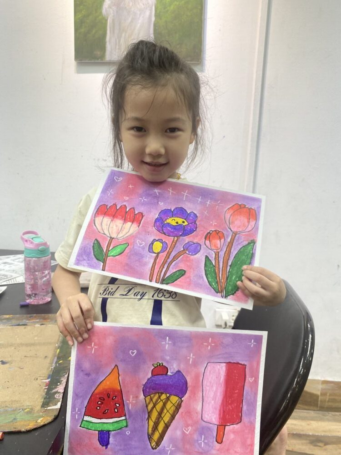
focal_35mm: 26
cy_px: 228
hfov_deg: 53.1
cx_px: 170
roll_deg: -2.7
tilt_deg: -8.2
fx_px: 341
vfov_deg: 67.3
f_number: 1.8
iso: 40
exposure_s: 1/100
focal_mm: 4.25
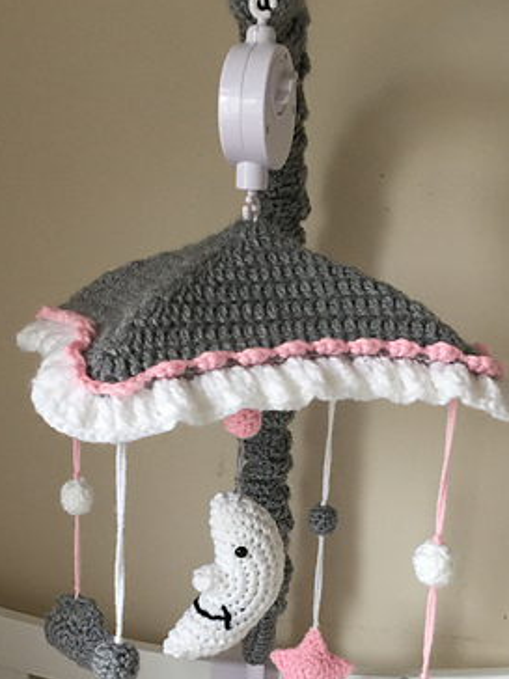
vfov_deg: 36.7
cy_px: 500
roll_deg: -1.8
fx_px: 1000
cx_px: 229
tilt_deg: -16.3
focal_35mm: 51
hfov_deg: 28.5
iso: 50
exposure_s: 1/15
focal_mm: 4.15
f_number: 2.2
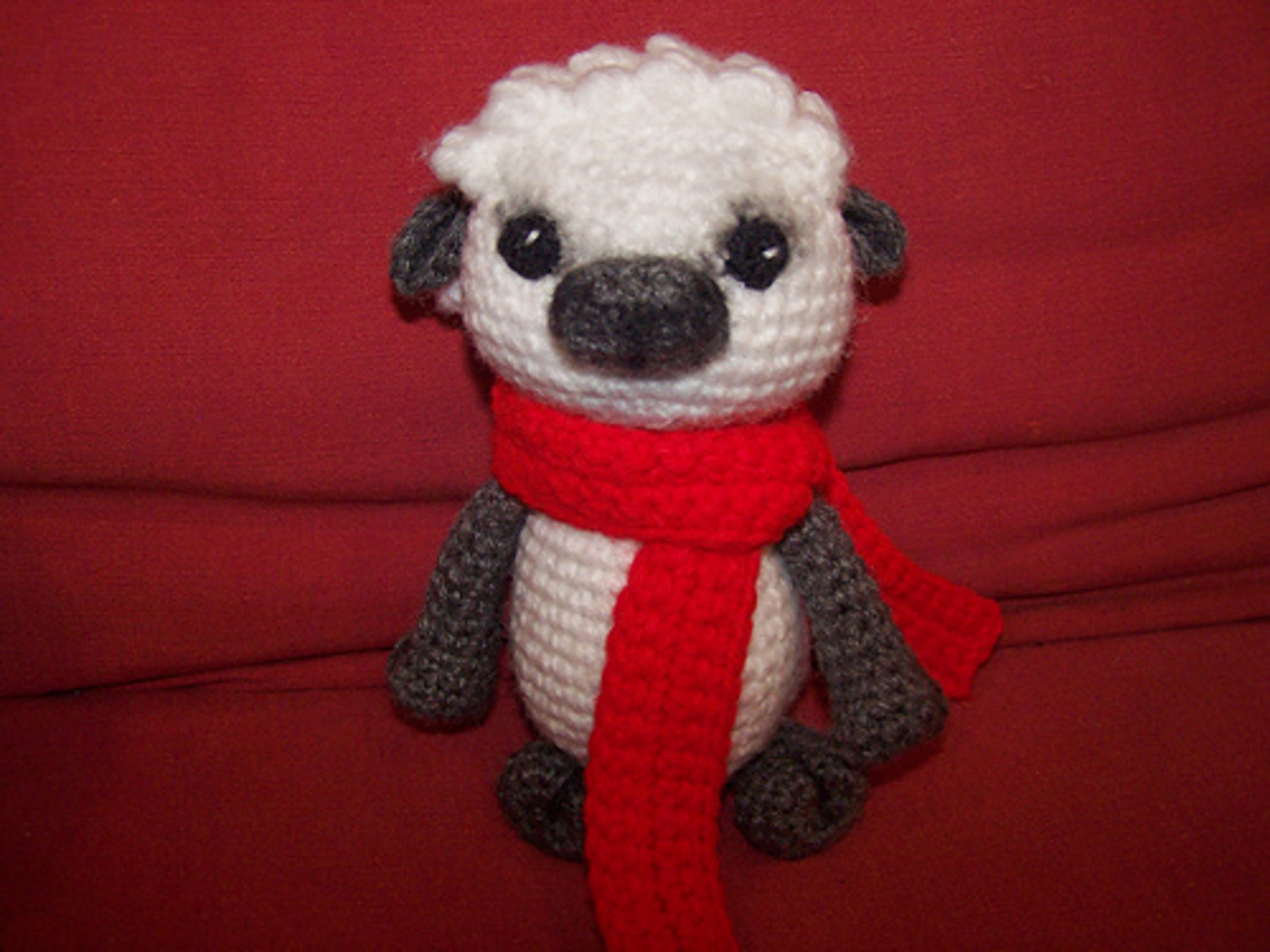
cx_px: 635
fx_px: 1394
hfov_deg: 49.0
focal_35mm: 38
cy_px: 476
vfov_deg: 37.7
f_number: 2.8
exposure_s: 1/60
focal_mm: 6.3
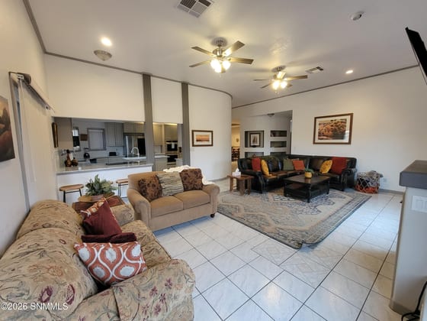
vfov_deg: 89.9
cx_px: 214
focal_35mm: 13
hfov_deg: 106.2
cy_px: 160
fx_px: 160
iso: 320
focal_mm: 2.2
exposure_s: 1/60
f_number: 2.2
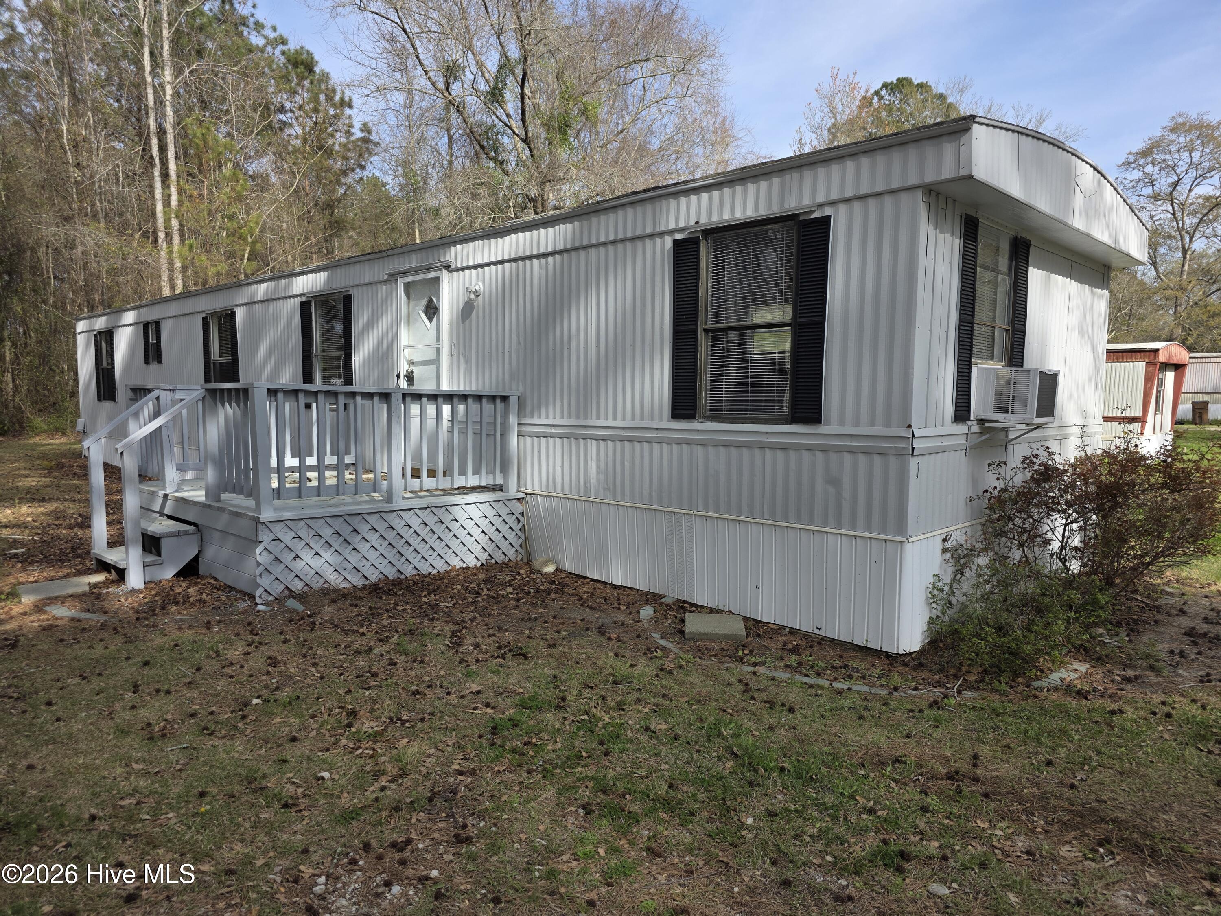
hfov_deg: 73.9
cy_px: 458
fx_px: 811
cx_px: 610
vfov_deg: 58.9
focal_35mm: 23
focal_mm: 6.3
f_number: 1.7
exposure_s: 1/3336
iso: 80
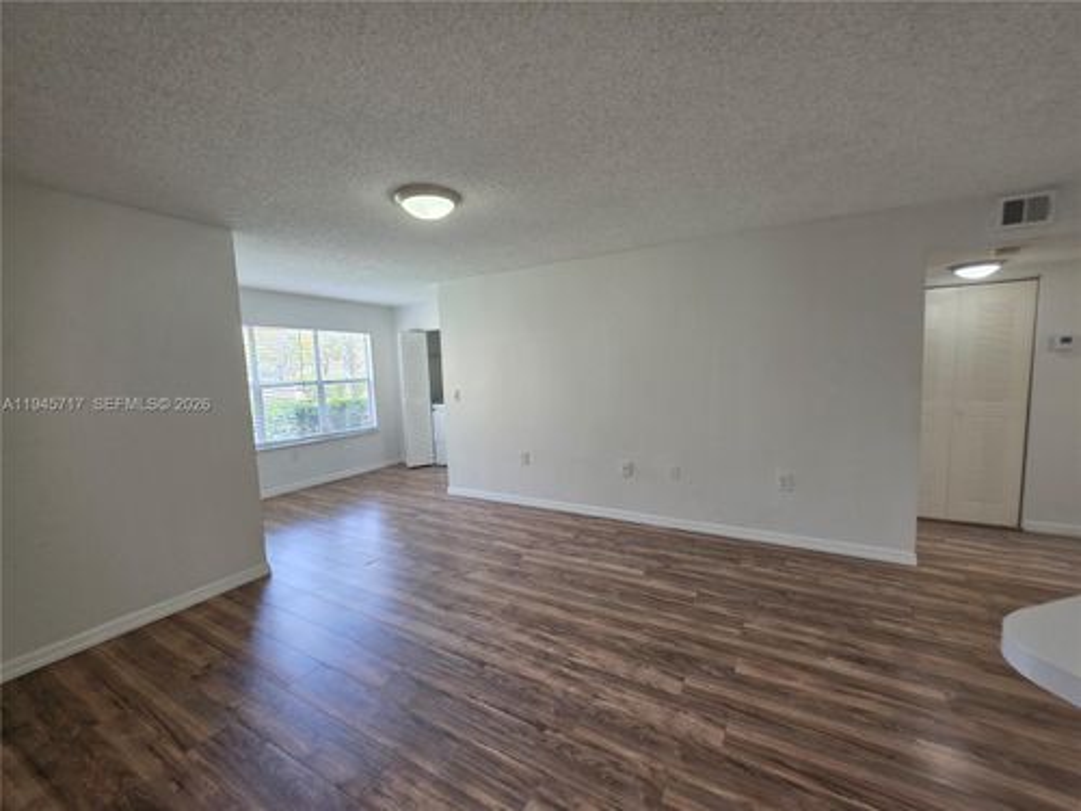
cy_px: 406
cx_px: 540
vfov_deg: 89.9
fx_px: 406
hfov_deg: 106.2
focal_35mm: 13
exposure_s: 1/120
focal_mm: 2.2
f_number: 1.9
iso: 160
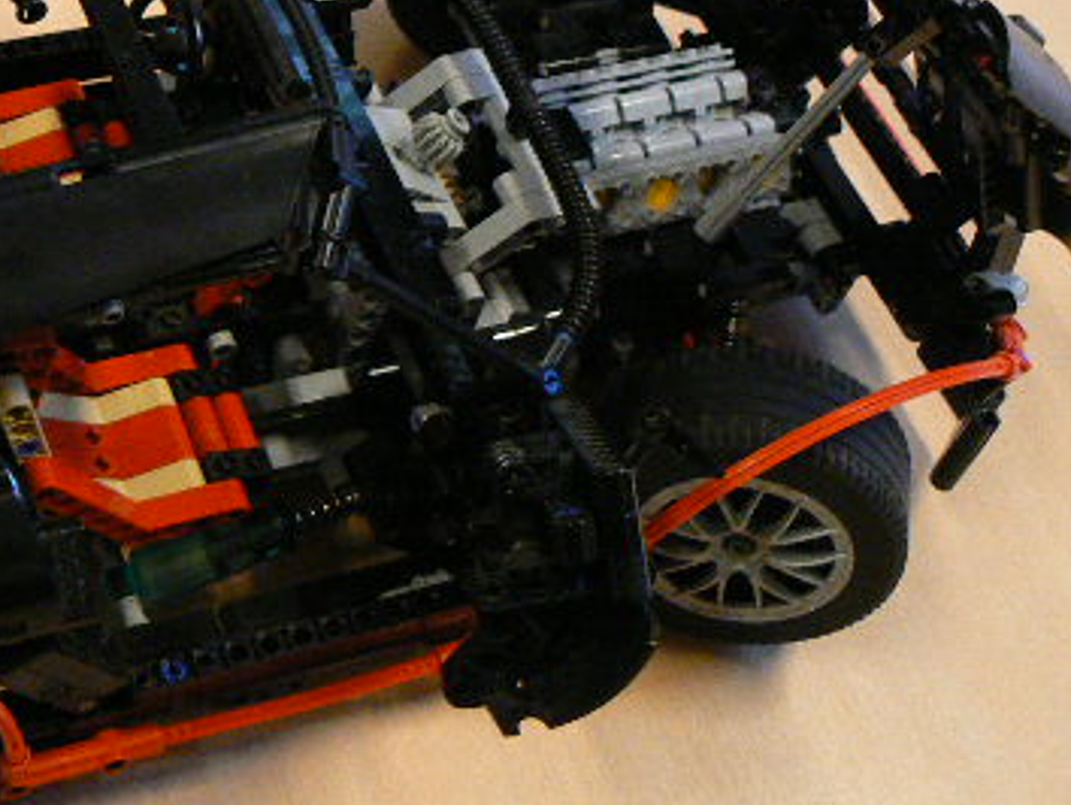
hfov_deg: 29.0
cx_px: 182
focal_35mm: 65
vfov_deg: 22.2
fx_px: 2012
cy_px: 106
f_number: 2.8
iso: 200
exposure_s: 1/13
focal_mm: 6
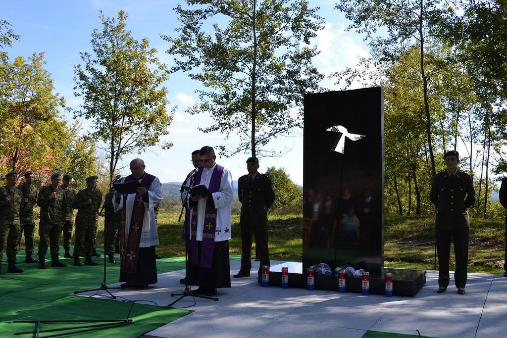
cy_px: 169
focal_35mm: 39
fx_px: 549
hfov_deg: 49.5
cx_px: 254
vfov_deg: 34.2
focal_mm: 26
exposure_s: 1/200
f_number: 7.1
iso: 100
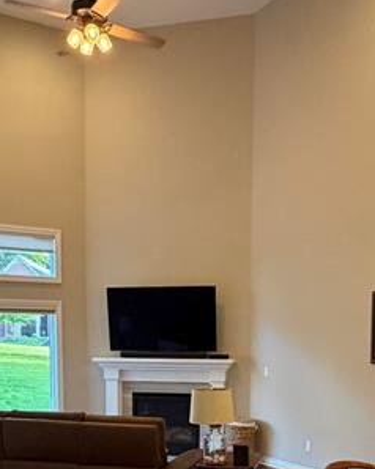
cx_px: 200
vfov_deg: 37.6
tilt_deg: -5.2
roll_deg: -0.2
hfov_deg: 32.0
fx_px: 653
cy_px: 397
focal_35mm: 47
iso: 400
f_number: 2.2
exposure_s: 1/60
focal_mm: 2.22
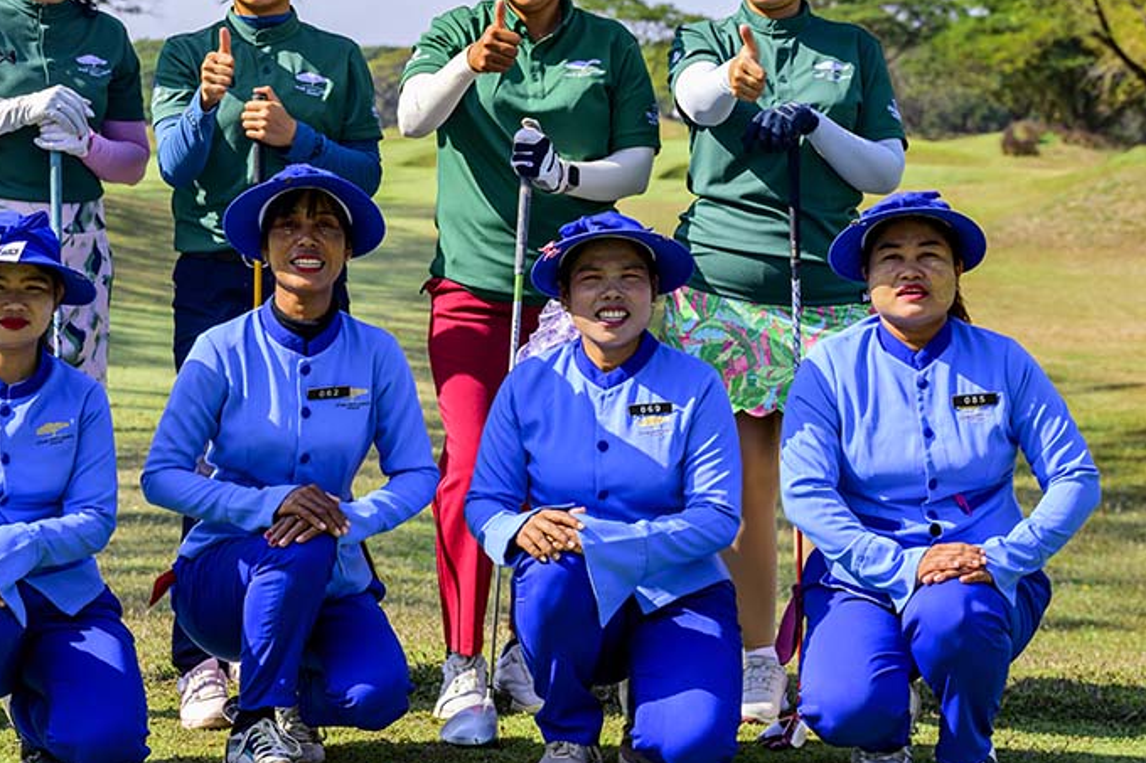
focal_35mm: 72
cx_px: 501
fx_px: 2291
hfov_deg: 28.1
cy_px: 328
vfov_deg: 18.9
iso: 640
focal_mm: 51
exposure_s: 1/1600
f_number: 5
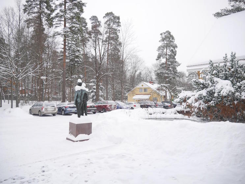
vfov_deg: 49.8
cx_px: 122
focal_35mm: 28
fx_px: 198
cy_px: 92
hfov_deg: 63.4
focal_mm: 14
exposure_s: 1/125
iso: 160
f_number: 3.5
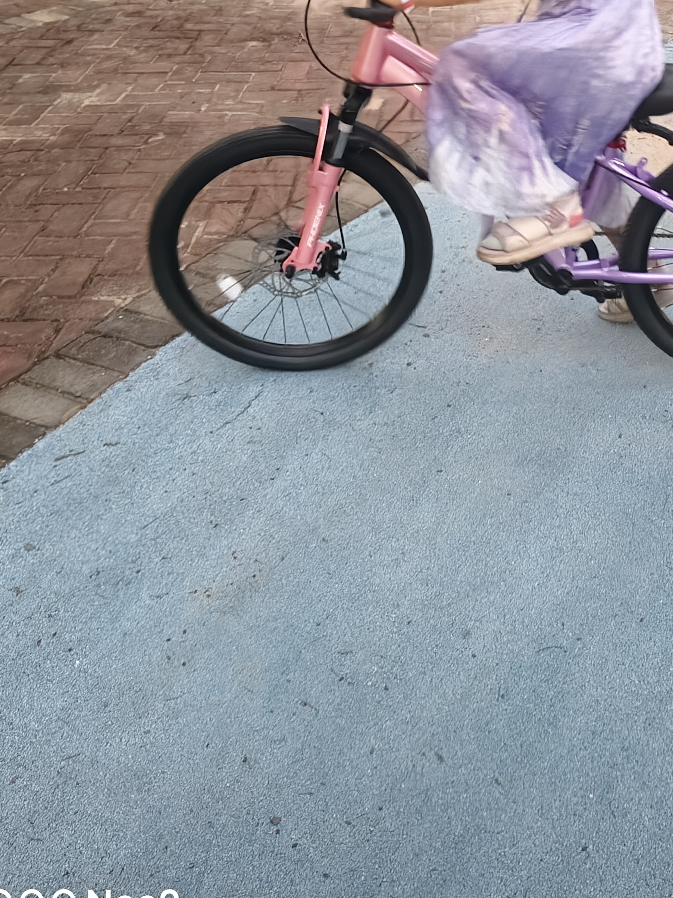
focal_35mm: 41
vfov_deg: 43.9
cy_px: 197
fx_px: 1063
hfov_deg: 34.1
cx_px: 540
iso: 13336
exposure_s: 1/9.09
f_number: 1.88
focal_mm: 5.56
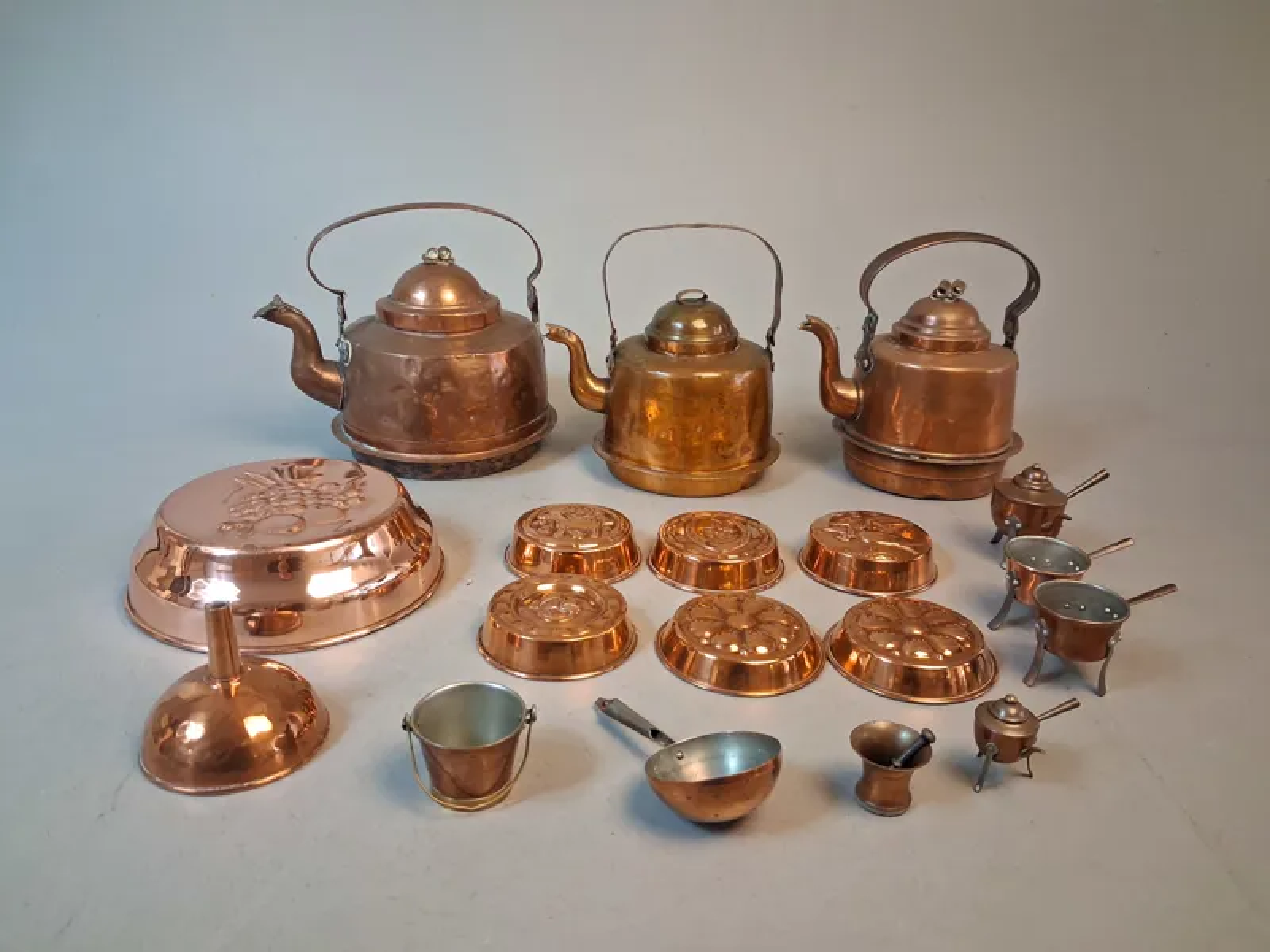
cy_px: 476
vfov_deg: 51.4
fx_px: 991
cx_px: 635
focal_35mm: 27
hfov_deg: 65.3
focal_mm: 4
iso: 500
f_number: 1.8
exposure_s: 1/50
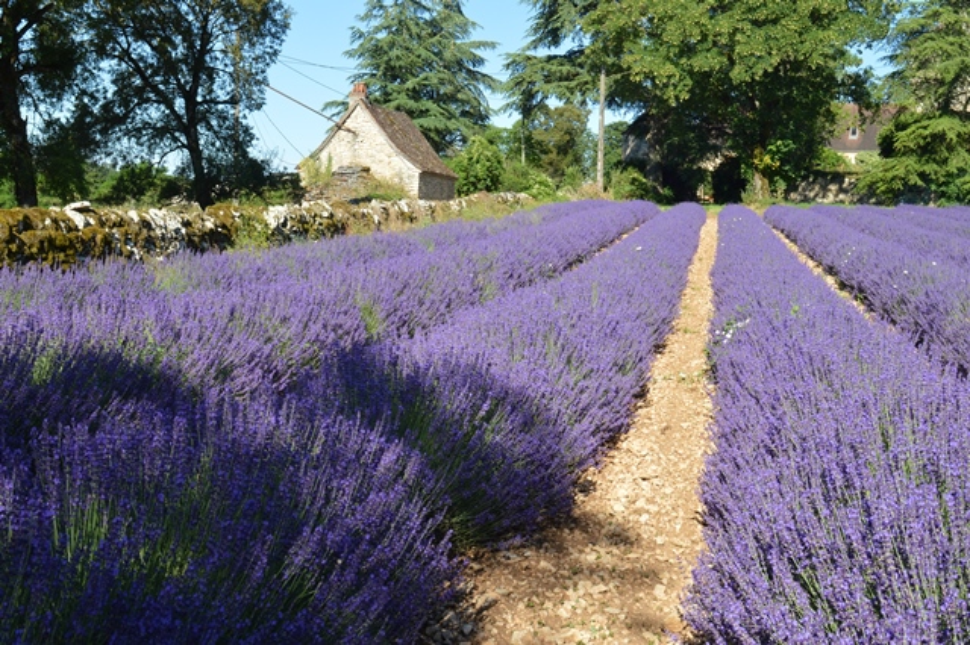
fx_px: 1131
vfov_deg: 31.9
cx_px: 485
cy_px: 322
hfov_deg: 46.4
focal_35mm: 42
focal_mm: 28
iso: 200
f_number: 14
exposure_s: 1/125
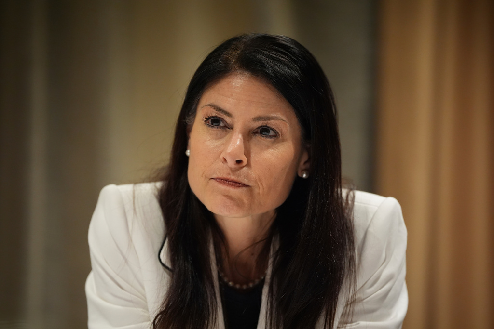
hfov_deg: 12.1
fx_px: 2333
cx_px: 247
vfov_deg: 8.1
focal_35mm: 170
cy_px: 164
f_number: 2.8
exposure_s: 1/250
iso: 3200
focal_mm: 170
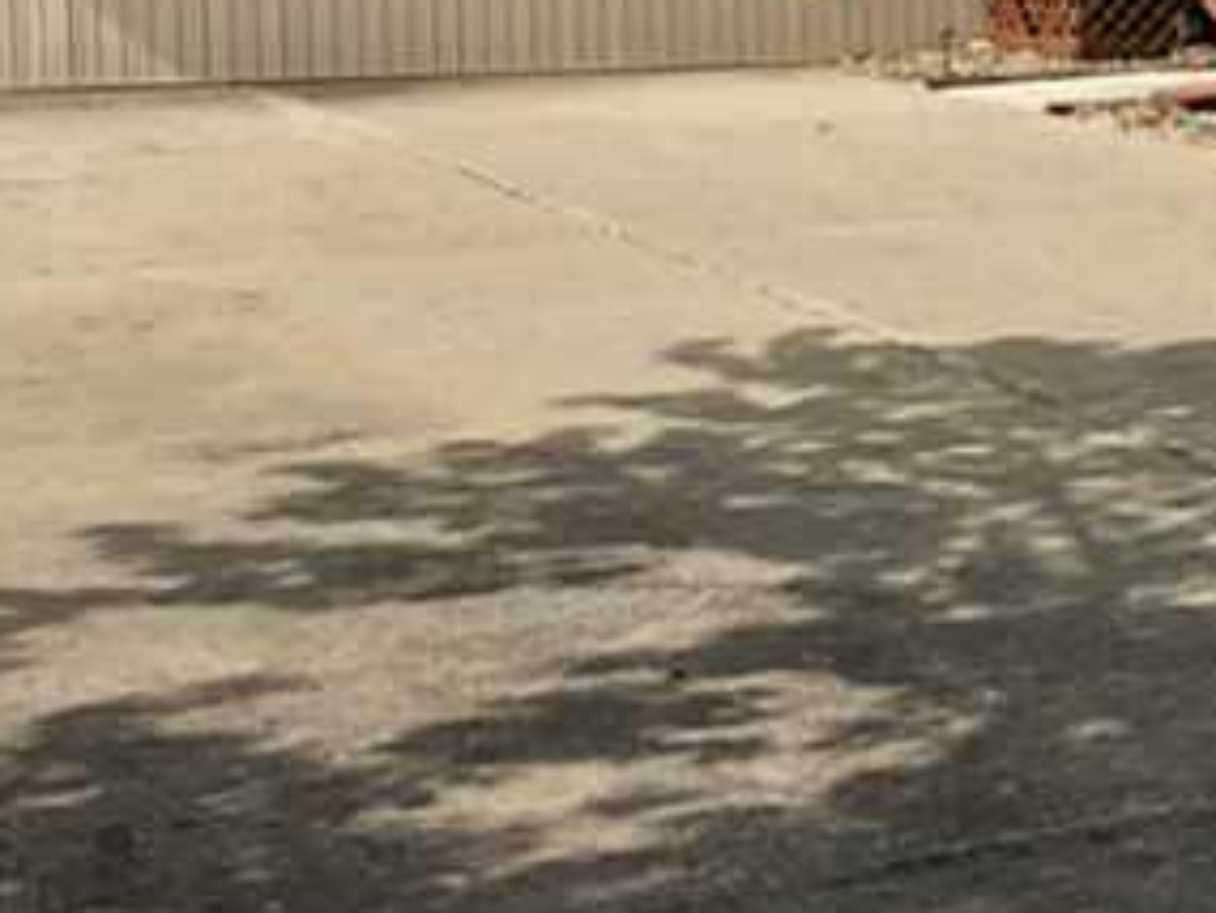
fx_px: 3057
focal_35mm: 87
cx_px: 1246
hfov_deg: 21.6
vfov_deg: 16.7
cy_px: 60
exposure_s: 1/776
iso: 25
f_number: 2.4
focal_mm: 3.3
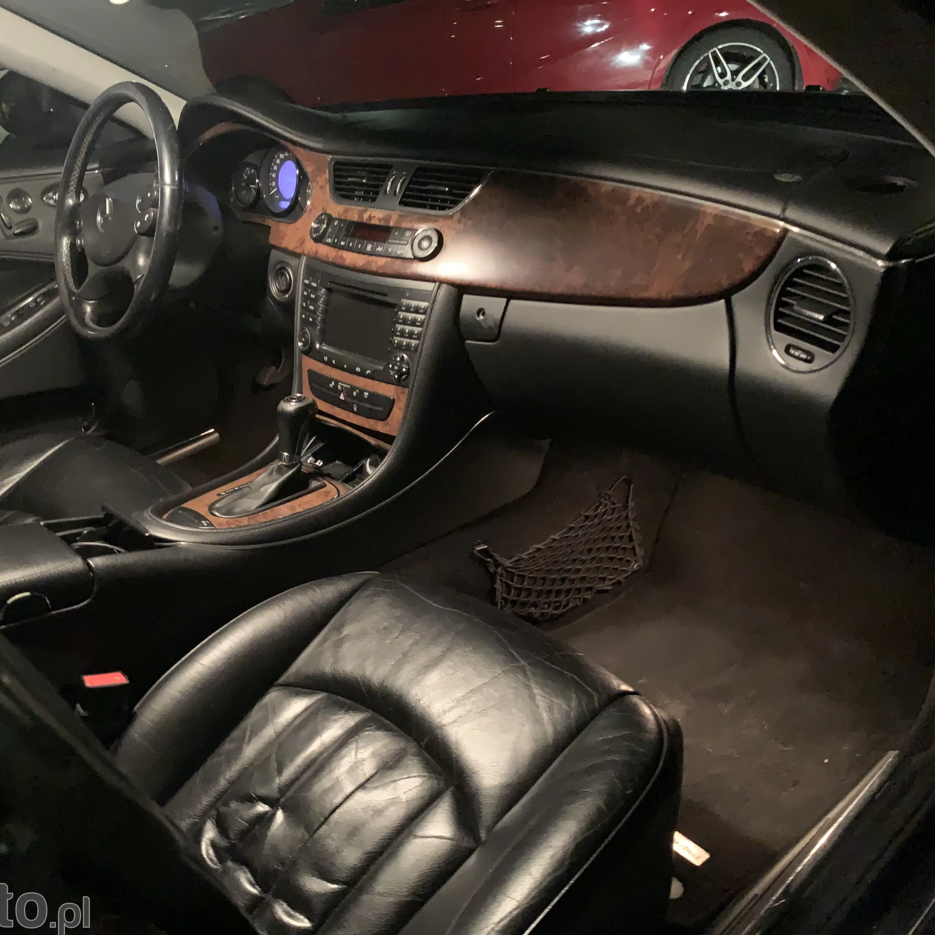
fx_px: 947
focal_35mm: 31
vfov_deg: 52.5
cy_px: 470
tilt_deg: -26.8
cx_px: 397
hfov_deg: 52.3
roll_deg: +7.1
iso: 1600
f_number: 1.8
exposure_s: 1/4
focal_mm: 4.25
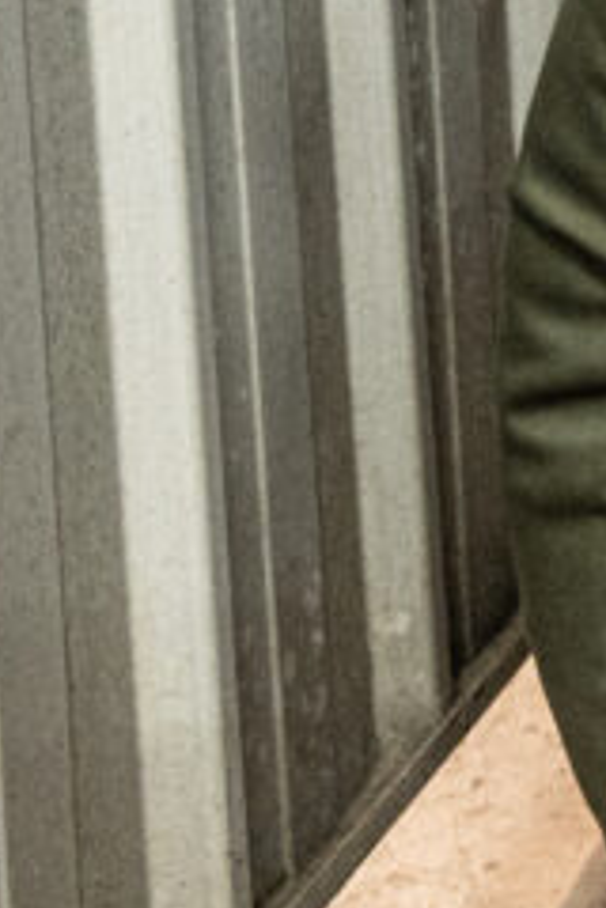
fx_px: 3386
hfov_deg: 8.5
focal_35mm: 134
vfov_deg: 14.9
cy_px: -93
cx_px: 1822
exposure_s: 1/25
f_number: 4
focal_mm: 31.5
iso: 3200
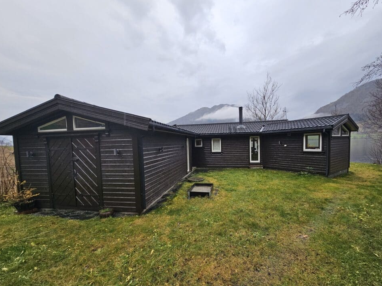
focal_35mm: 14
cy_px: 150
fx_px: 154
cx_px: 195
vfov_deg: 85.6
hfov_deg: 102.1
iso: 64
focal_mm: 2.2
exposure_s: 1/249
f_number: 2.2
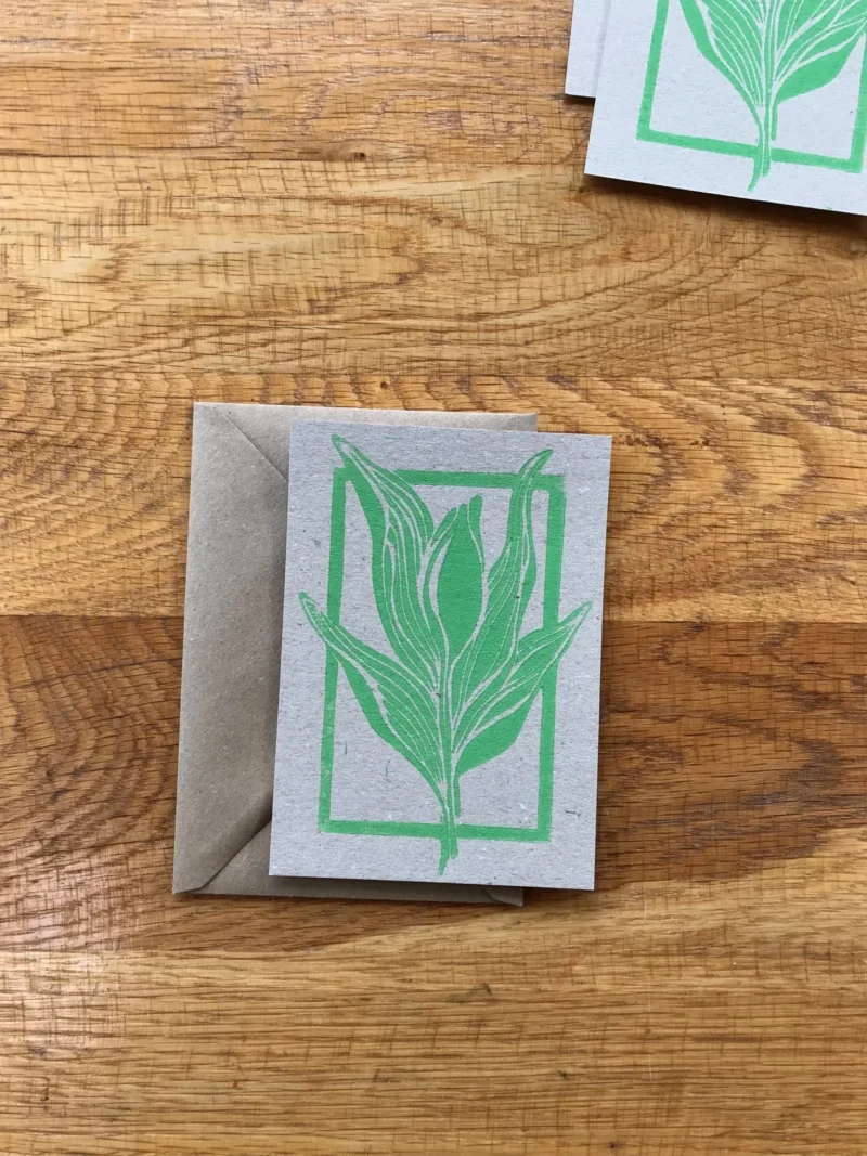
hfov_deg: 49.7
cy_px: 578
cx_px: 434
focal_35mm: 28
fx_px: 935
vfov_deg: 63.4
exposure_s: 1/60
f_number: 1.8
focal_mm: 3.99
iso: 25
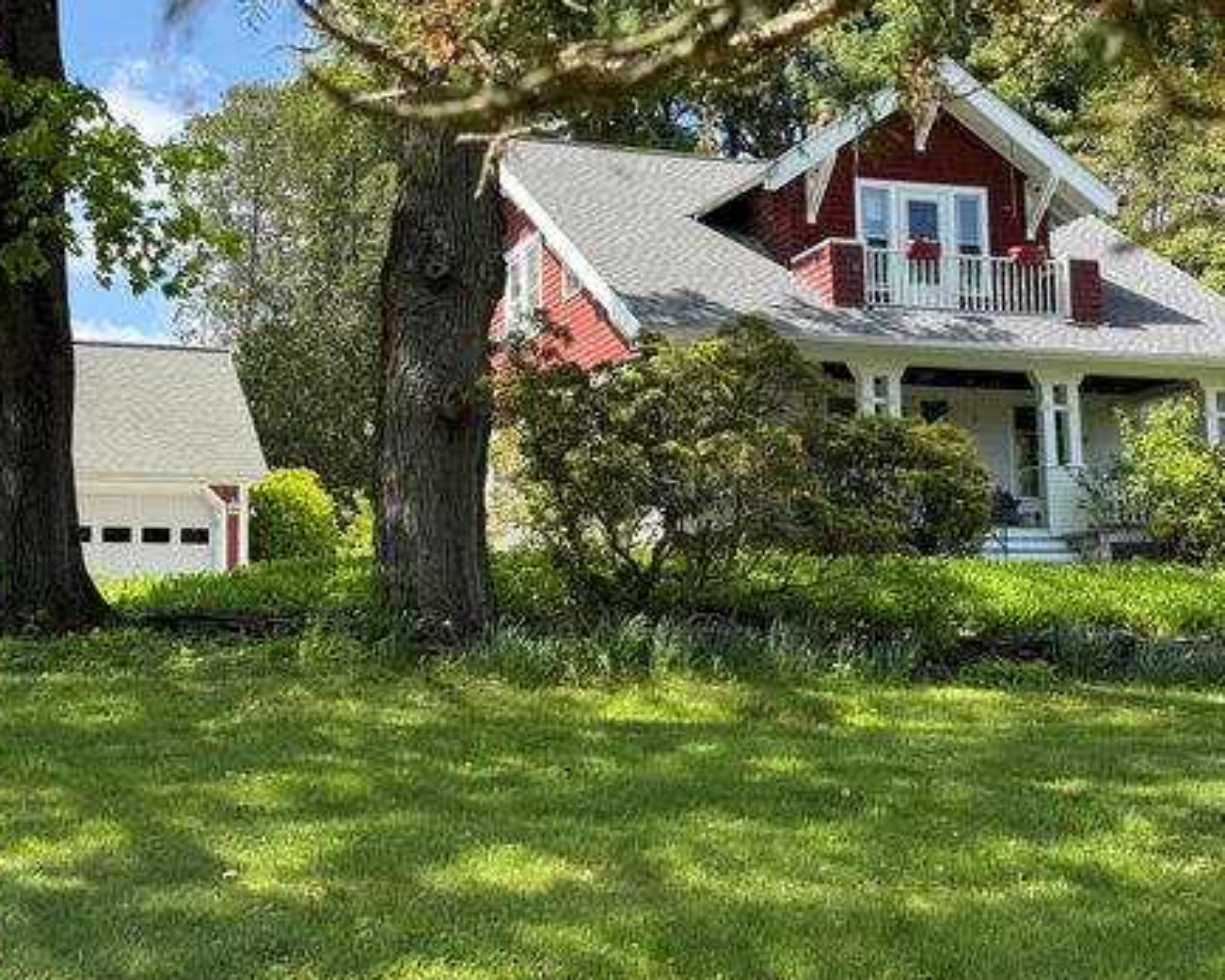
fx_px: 1957
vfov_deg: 28.1
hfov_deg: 34.8
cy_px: 504
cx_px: 624
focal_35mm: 54
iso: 100
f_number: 1.78
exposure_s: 1/1429
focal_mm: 6.76
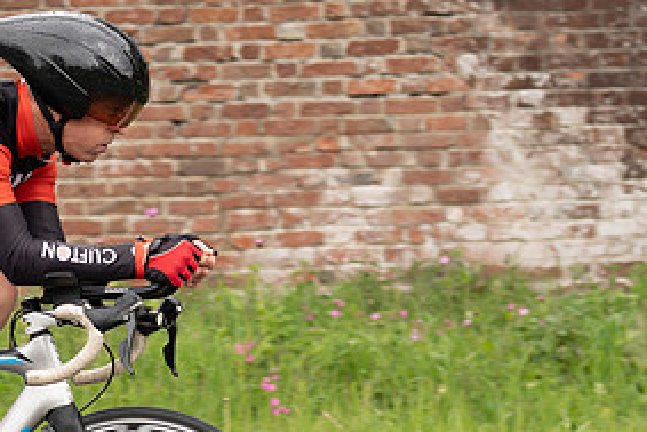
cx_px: -32
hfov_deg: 9.0
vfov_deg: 6.1
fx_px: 4082
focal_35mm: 227
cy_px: 161
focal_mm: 70
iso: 250
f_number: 3.5
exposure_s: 1/1000
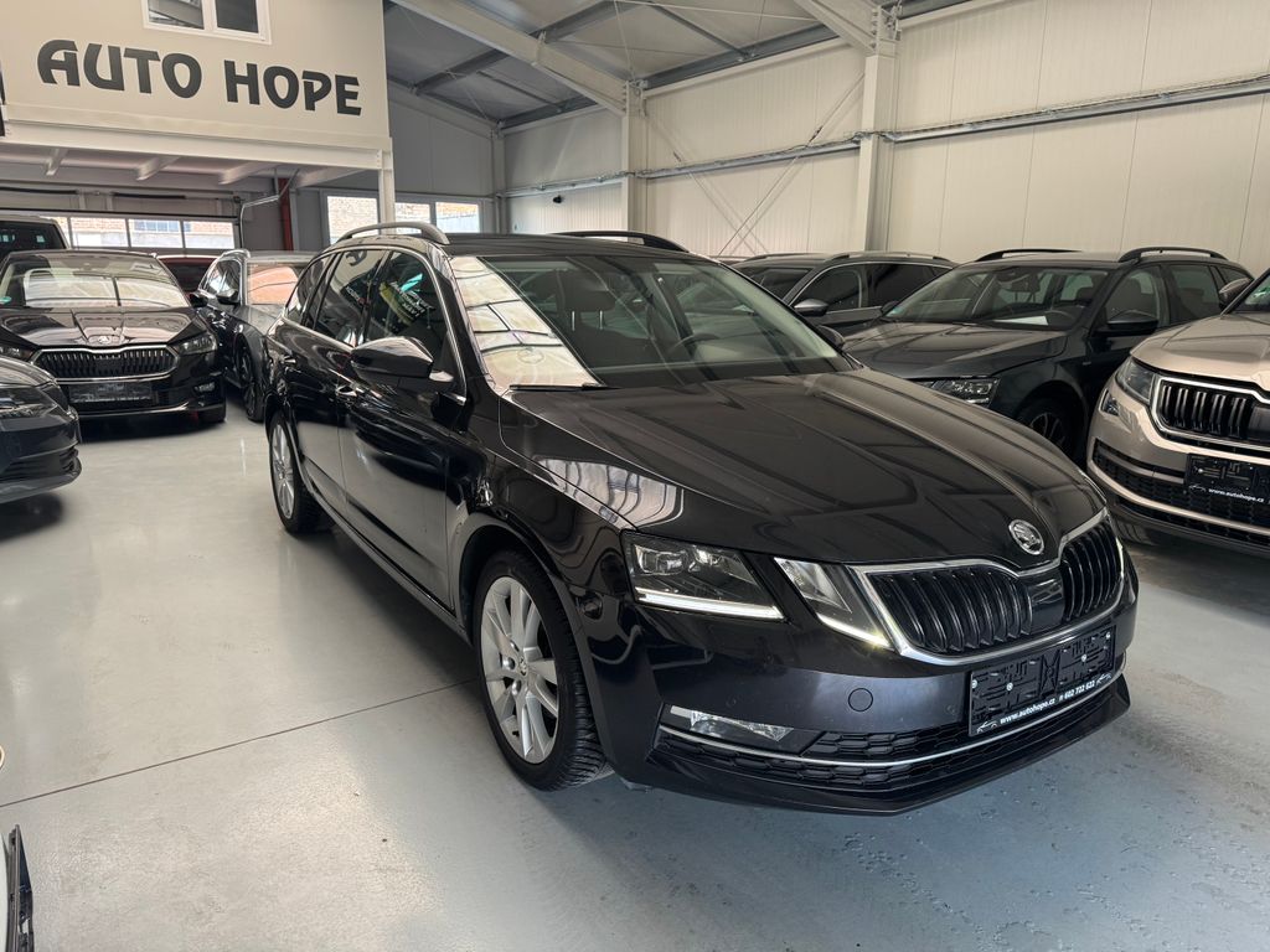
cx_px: 635
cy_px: 476
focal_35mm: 24
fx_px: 881
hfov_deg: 71.6
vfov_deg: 56.8
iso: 160
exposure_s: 1/121
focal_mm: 6.76
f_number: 1.78
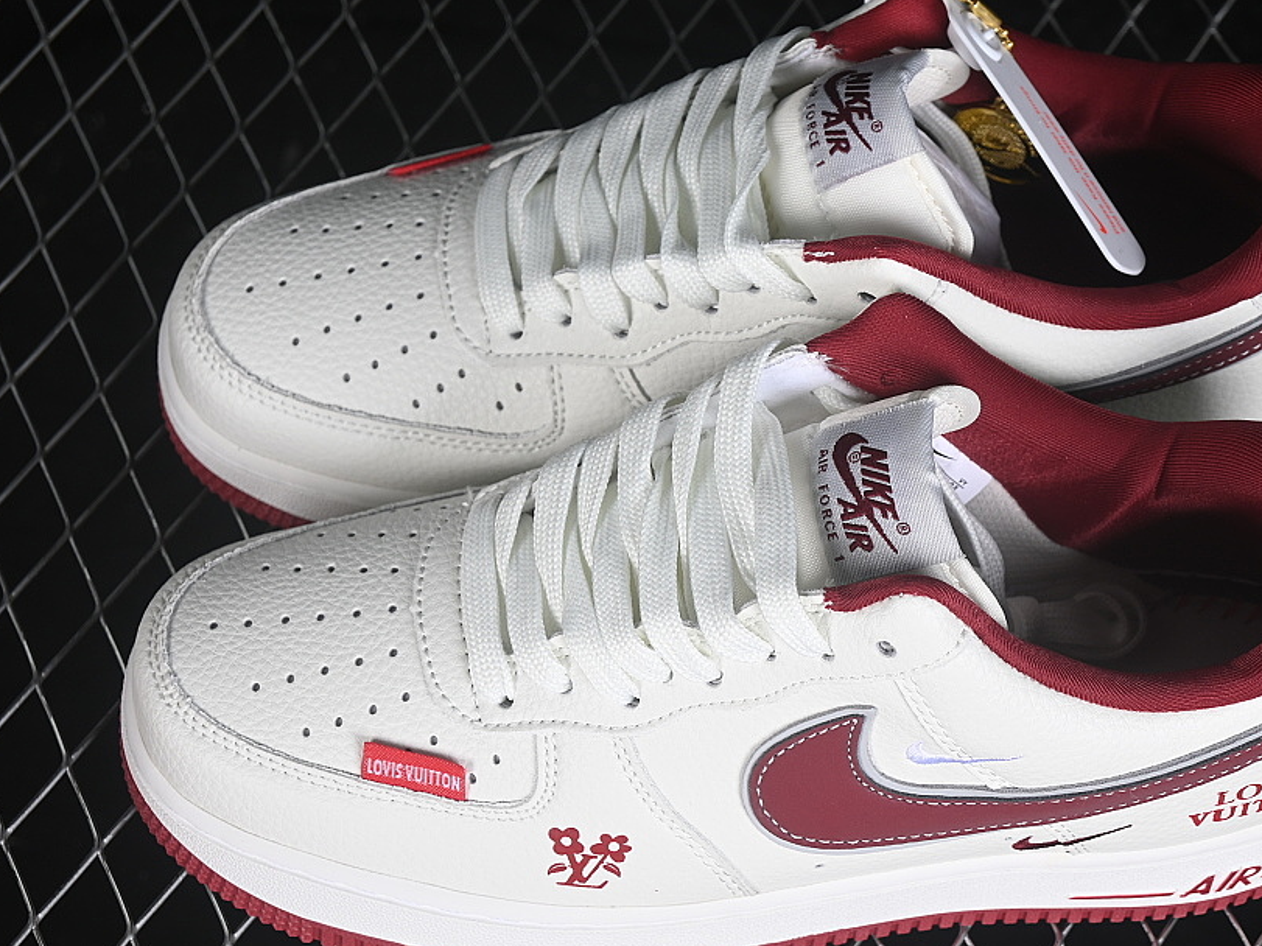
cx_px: 769
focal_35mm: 96
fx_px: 3499
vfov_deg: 15.4
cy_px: 482
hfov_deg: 20.4
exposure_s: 1/80
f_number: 7.1
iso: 160
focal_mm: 50
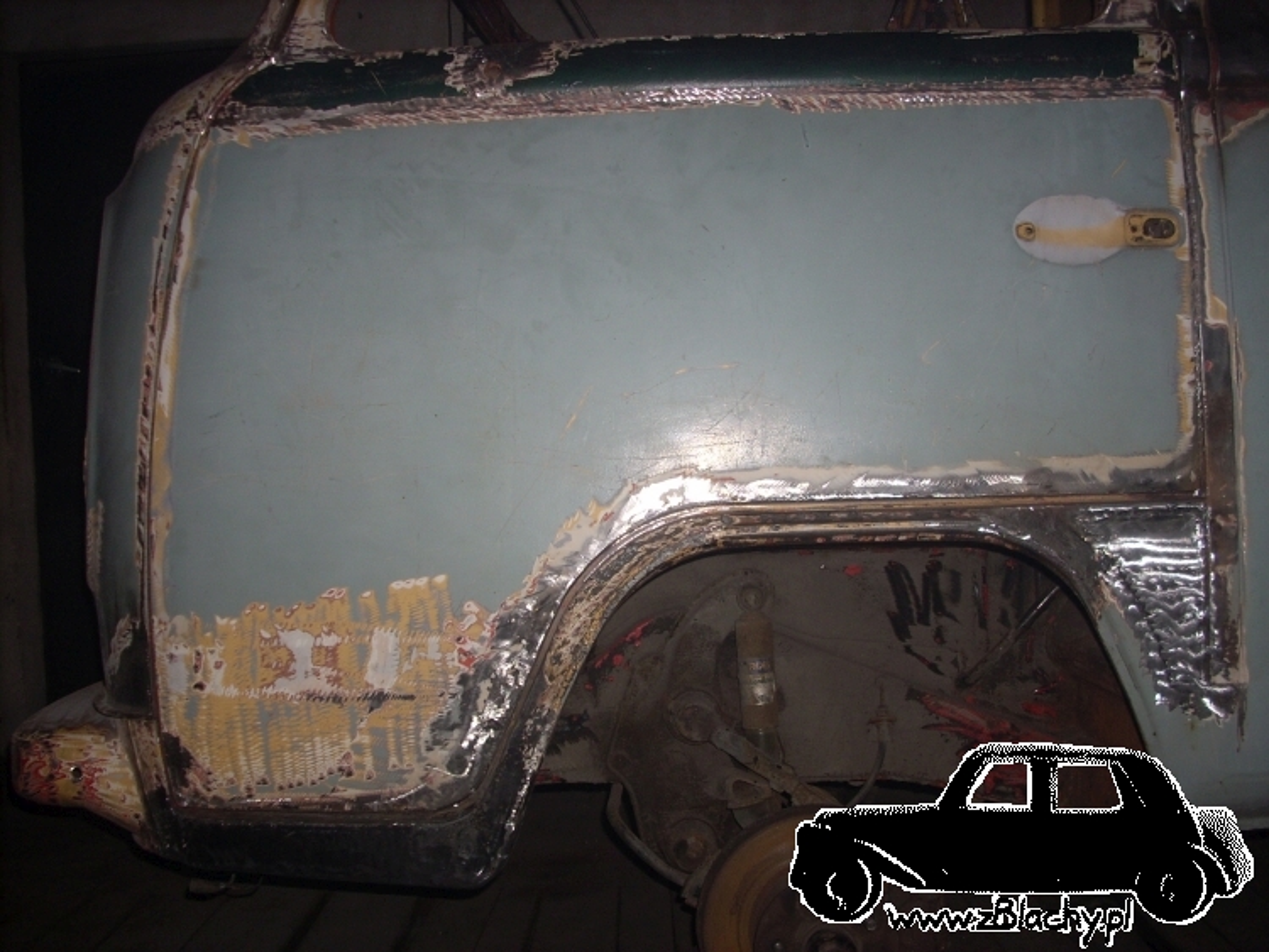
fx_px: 1357
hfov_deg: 50.1
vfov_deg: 38.7
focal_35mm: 37
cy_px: 476
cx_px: 634
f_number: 2.8
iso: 64
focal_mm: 6.2
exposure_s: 1/60
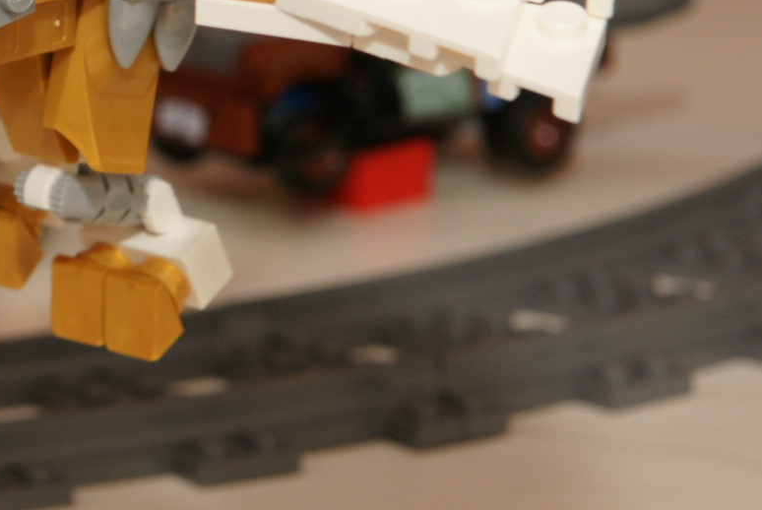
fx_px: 6993
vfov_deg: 4.2
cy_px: -65
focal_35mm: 330
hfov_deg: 6.2
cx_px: -145
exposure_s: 1/100
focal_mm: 80
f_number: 9
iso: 400
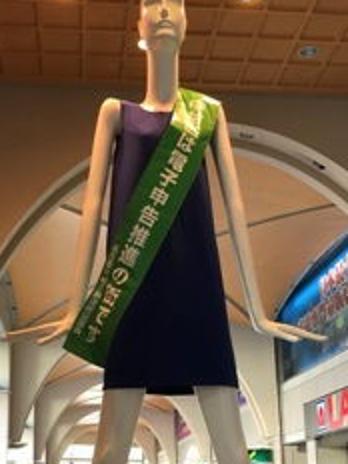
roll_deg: +1.8
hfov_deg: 27.0
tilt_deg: +12.6
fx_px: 724
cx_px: 156
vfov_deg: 34.8
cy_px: 346
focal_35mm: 54
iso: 20
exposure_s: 1/40
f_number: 1.8
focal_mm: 3.99
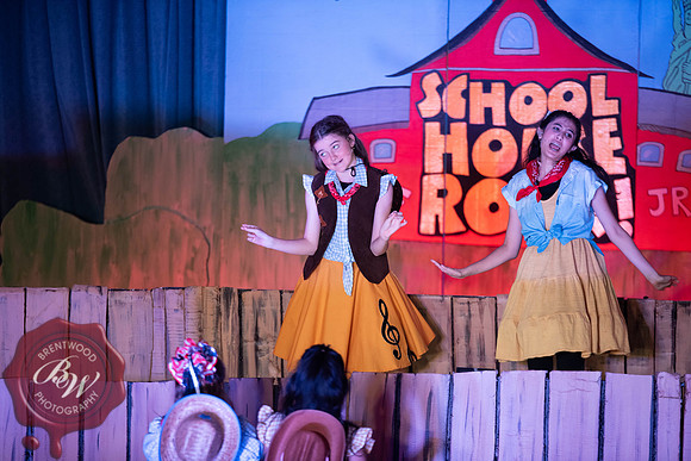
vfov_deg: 6.9
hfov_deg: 10.3
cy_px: 230
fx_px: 3840
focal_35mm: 200
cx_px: 346
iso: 1000
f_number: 2.8
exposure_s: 1/200
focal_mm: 200
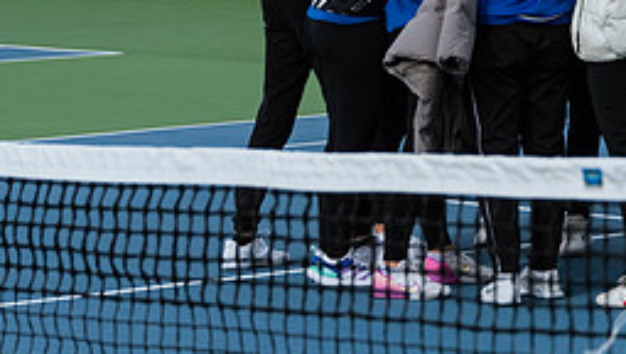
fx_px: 3605
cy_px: -67
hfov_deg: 9.9
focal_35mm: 217
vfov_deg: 5.6
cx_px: 506
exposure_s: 1/4000
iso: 640
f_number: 5
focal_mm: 85
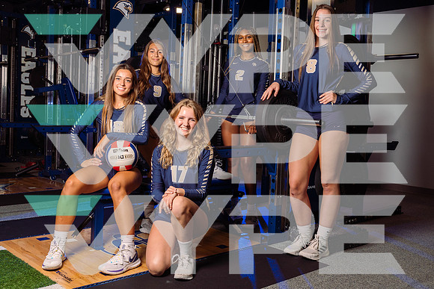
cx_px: 248
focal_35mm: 40
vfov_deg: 33.4
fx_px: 483
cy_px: 137
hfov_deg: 48.3
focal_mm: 35
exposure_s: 1/250
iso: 400
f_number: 7.1
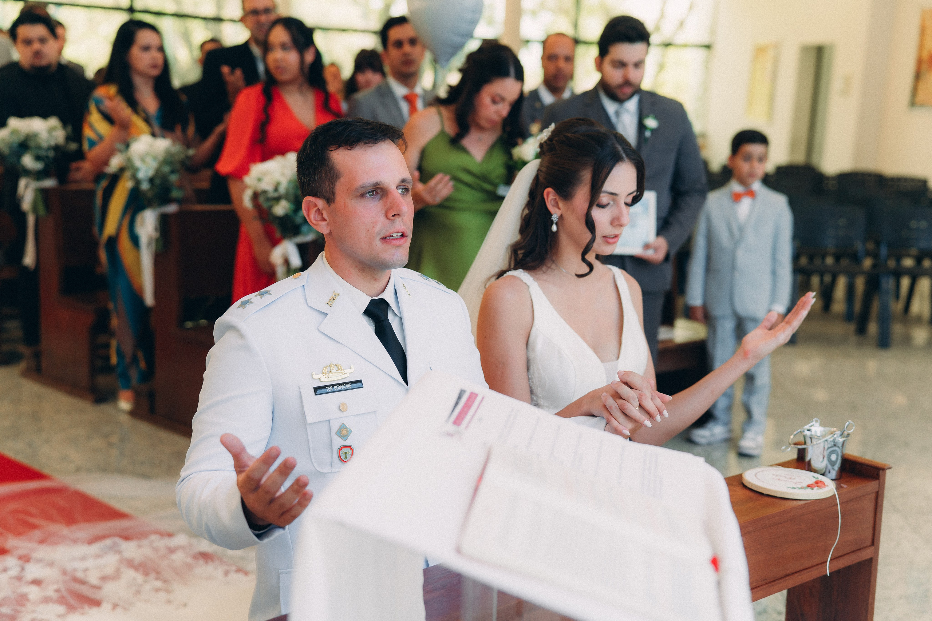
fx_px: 1294
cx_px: 466
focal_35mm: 50
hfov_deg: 39.6
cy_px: 310
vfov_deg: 27.0
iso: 640
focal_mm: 50
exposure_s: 1/640
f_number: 2.8
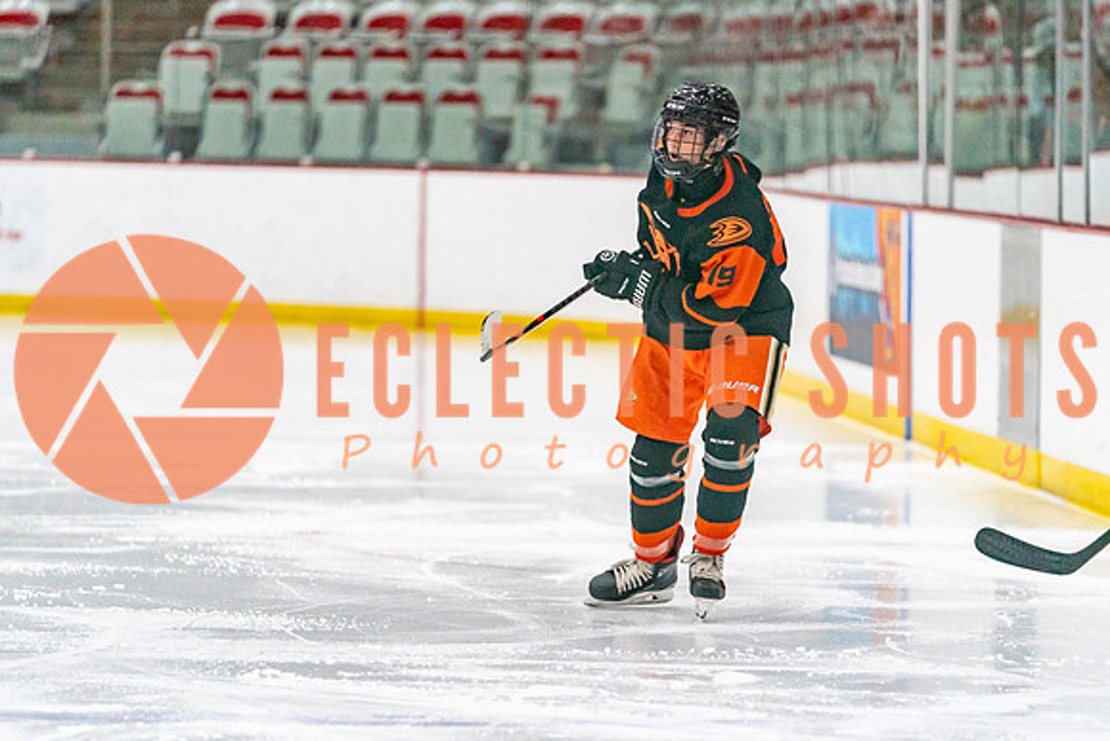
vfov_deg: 5.1
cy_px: 489
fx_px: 8287
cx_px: 555
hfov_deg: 7.7
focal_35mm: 269
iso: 3200
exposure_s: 1/1250
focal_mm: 200
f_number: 2.8
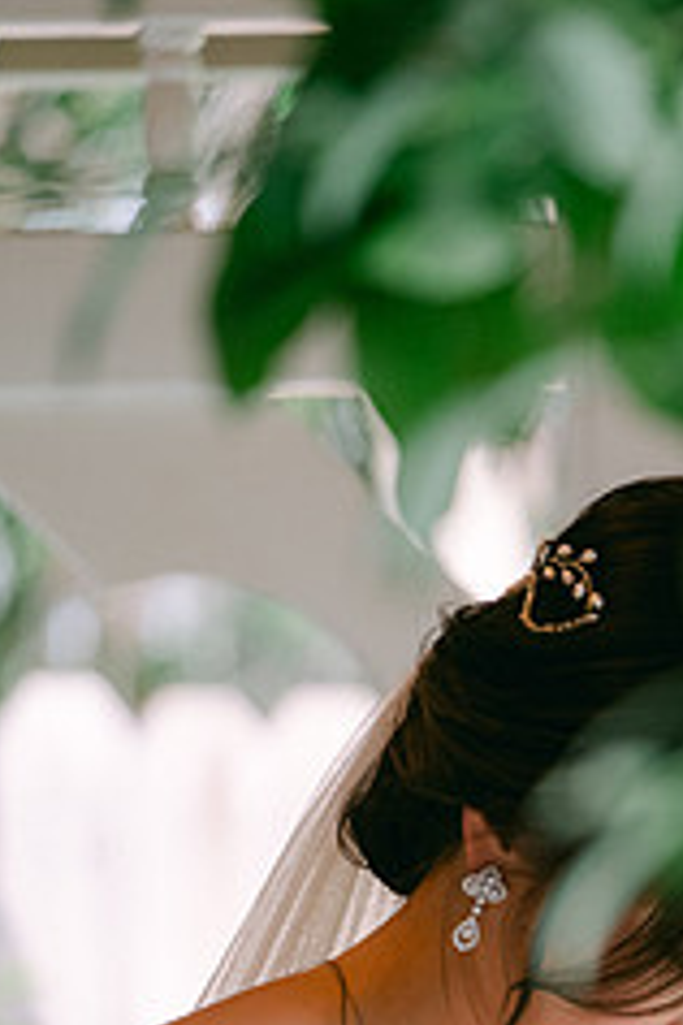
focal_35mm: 398
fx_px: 11326
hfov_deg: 3.5
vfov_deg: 5.2
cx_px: 640
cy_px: 861
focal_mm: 140
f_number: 2.8
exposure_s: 1/125
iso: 800
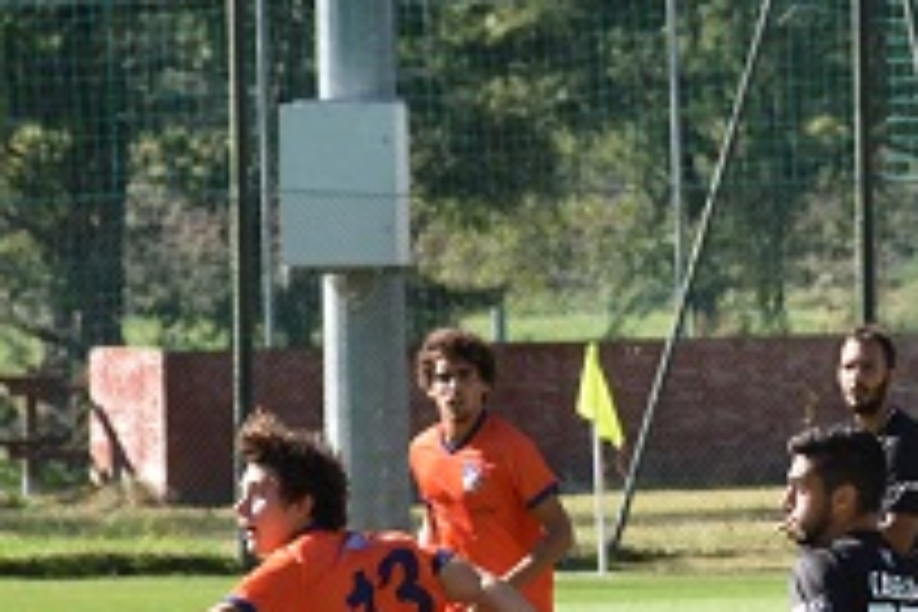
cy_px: 477
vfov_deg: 3.0
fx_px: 11818
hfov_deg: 4.4
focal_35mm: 463
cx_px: 770
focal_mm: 105
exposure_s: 1/1250
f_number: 6.3
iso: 640
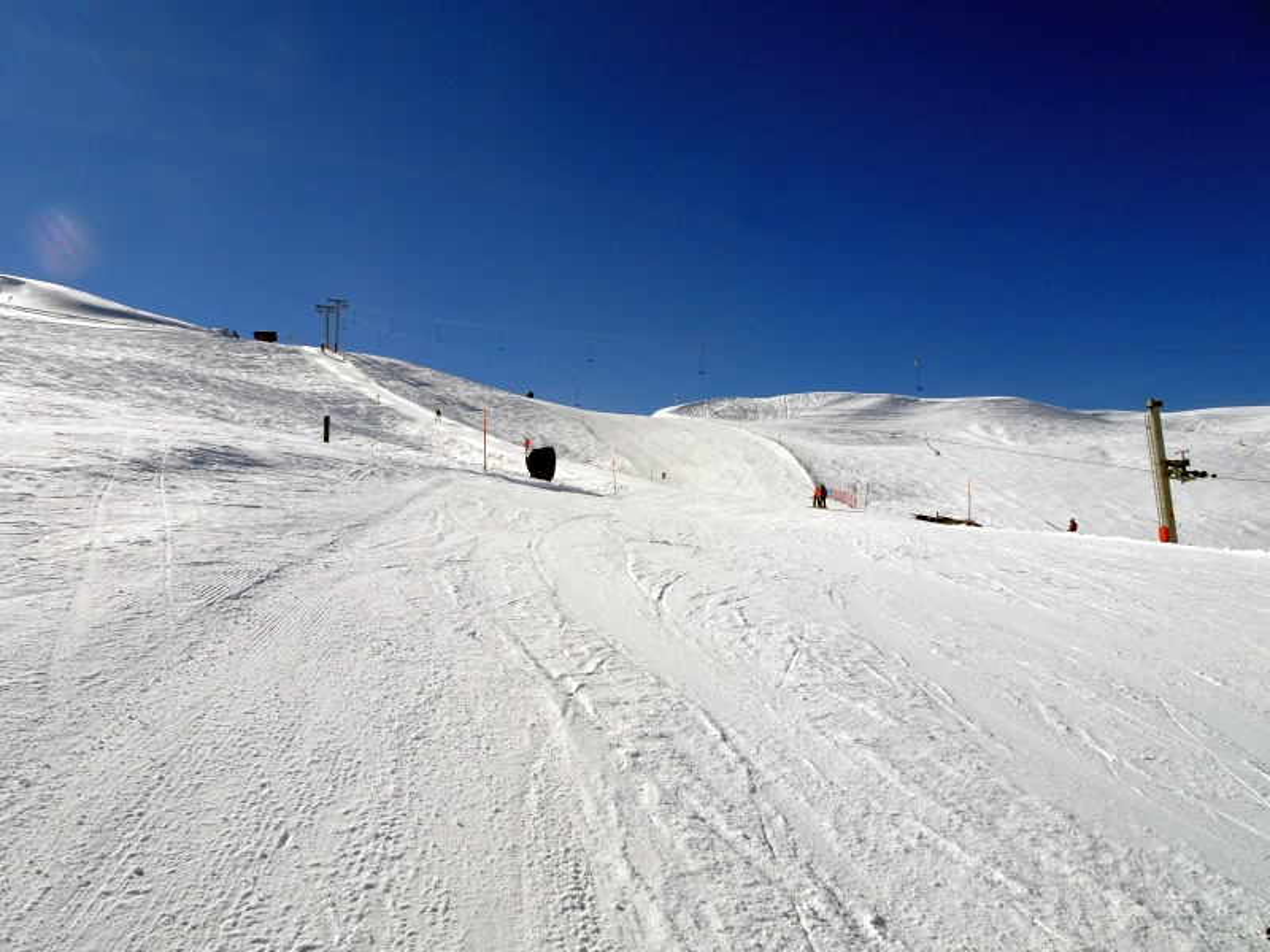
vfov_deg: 56.8
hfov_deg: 71.6
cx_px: 635
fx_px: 881
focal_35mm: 24
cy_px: 476
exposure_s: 1/2000
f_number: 4
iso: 80
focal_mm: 4.1
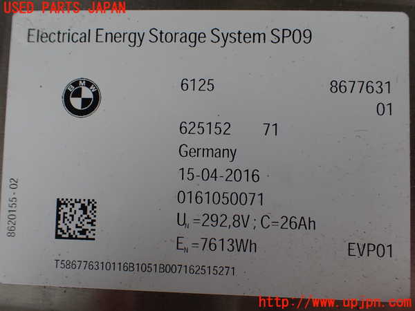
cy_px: 156
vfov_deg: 46.8
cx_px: 208
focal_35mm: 30
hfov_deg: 60.0
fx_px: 360
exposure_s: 1/400
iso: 100
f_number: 3.2
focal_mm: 5.4
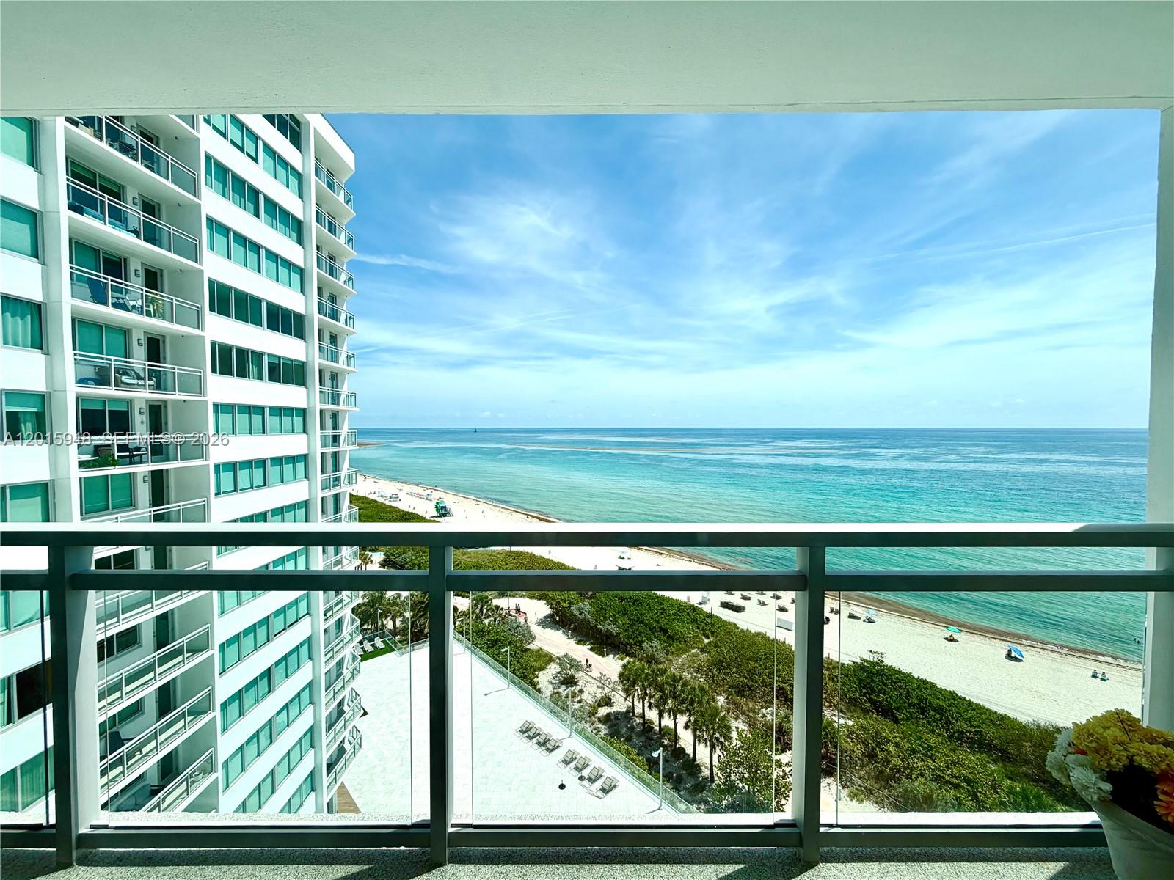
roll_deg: -0.3
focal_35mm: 14
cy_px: 440
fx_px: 475
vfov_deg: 85.7
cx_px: 587
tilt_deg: -1.2
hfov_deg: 102.1
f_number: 2.2
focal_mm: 2.22
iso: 20
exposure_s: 1/1259
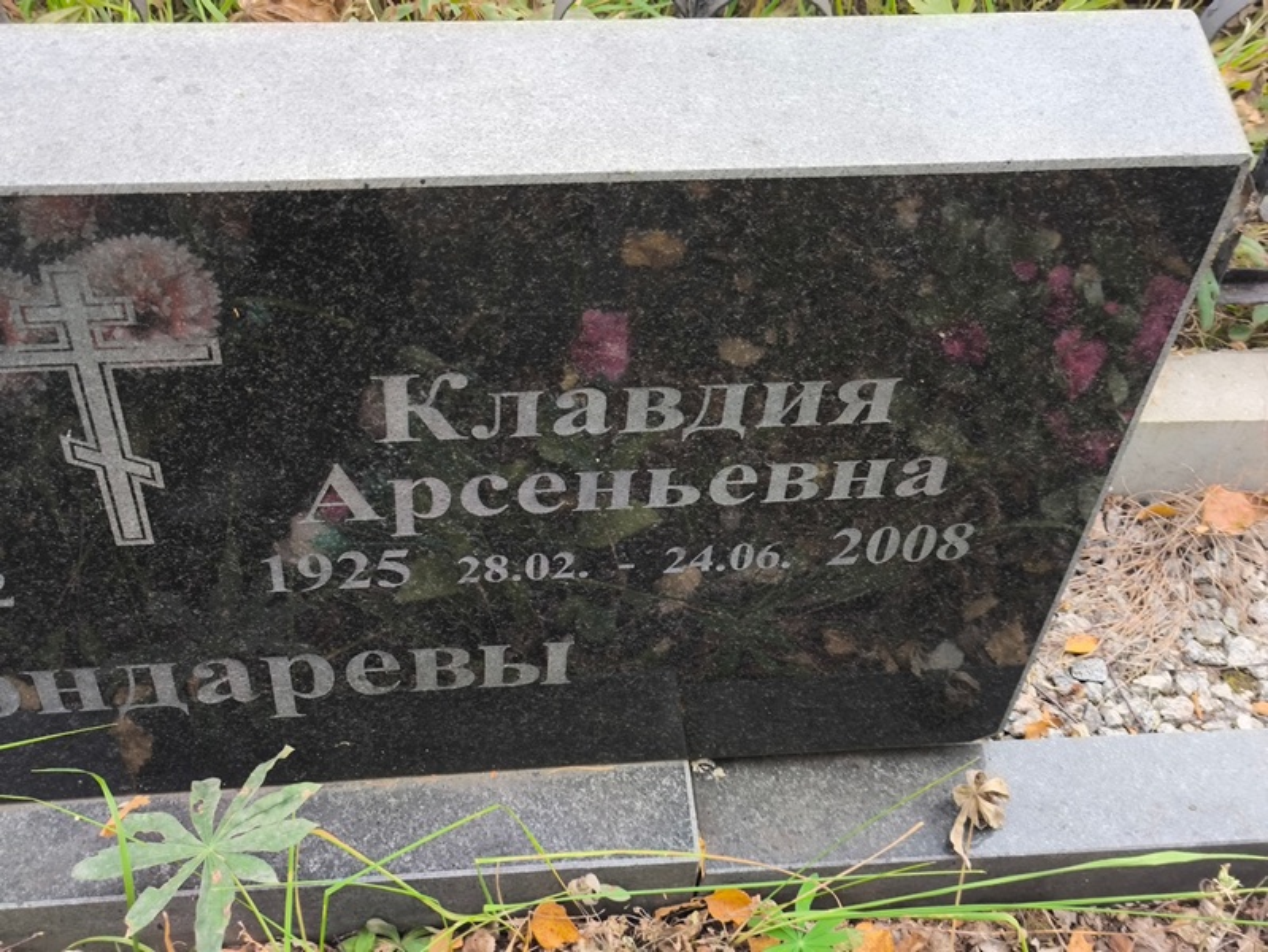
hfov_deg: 38.2
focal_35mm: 50
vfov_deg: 29.1
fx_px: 1832
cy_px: 476
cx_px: 634
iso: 100
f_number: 1.7
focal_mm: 4.71
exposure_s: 1/60
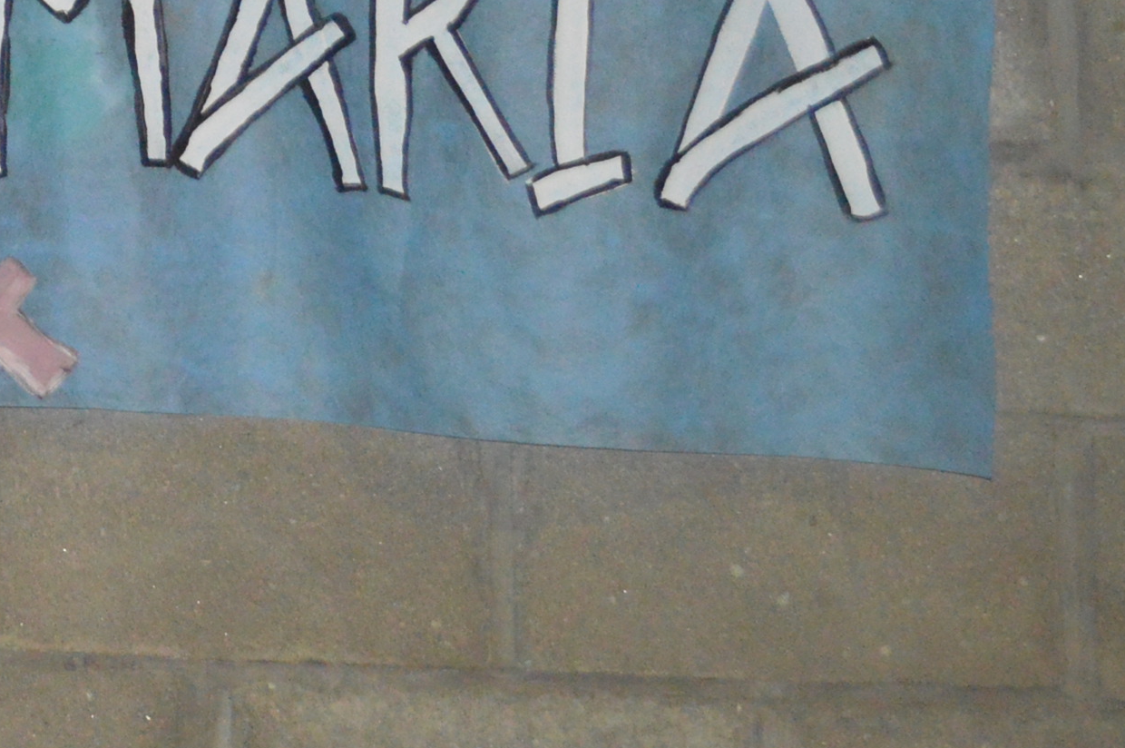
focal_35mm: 131
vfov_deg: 10.0
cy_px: -469
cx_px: -823
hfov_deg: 14.1
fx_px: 4089
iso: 2200
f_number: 4
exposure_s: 1/60
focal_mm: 24
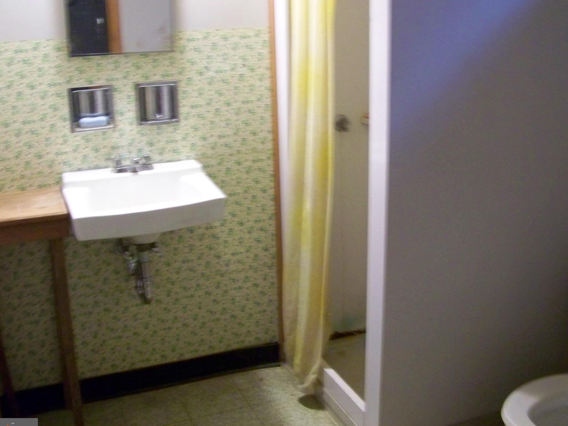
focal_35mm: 41
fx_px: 673
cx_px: 282
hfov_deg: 45.8
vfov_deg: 35.1
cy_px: 201
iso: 400
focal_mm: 5.85
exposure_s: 1/13
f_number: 2.8
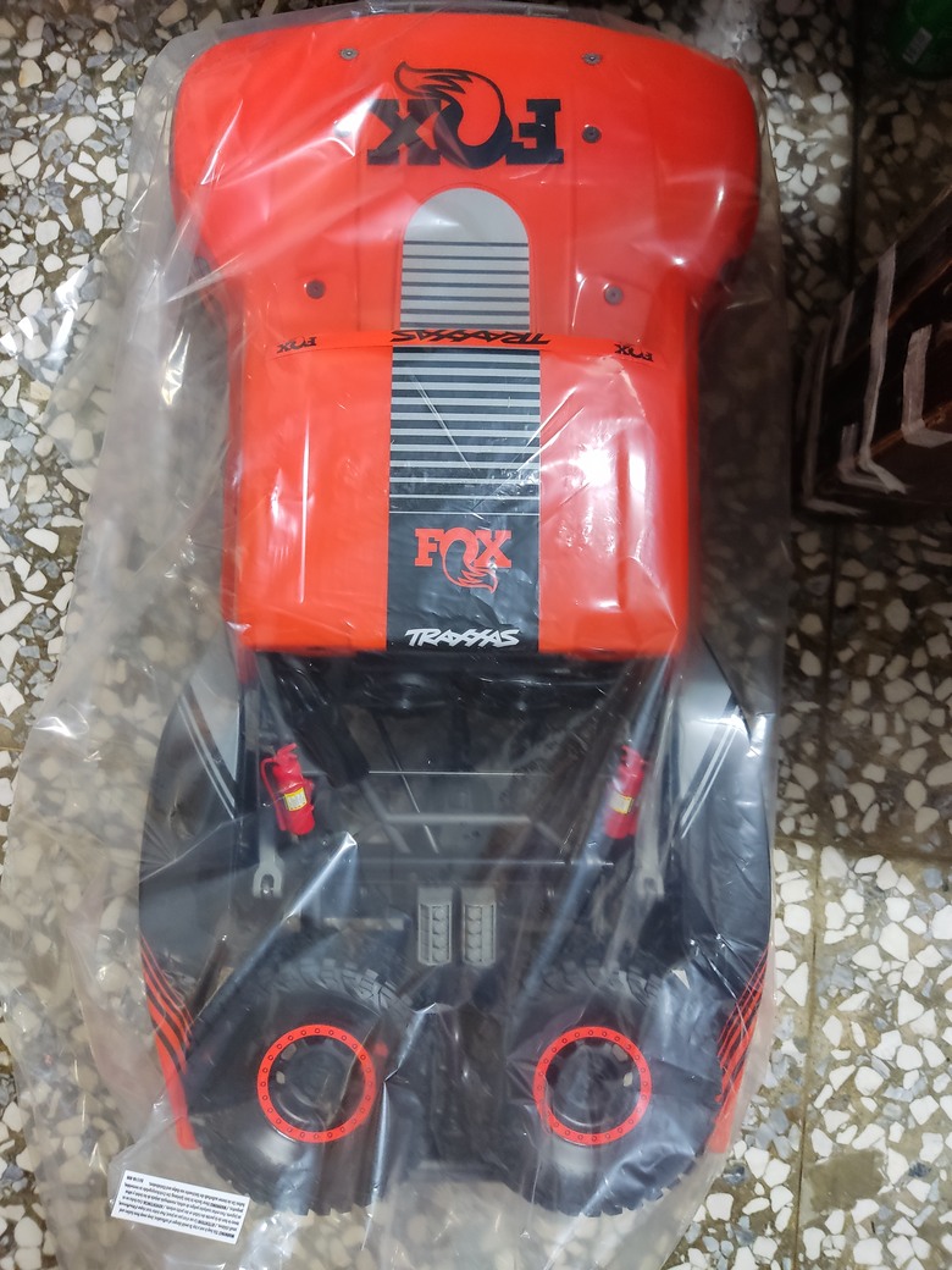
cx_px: 476
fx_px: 917
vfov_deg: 69.4
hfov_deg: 54.9
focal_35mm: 25
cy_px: 635
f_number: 1.79
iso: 456
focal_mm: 4.71
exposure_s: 1/24
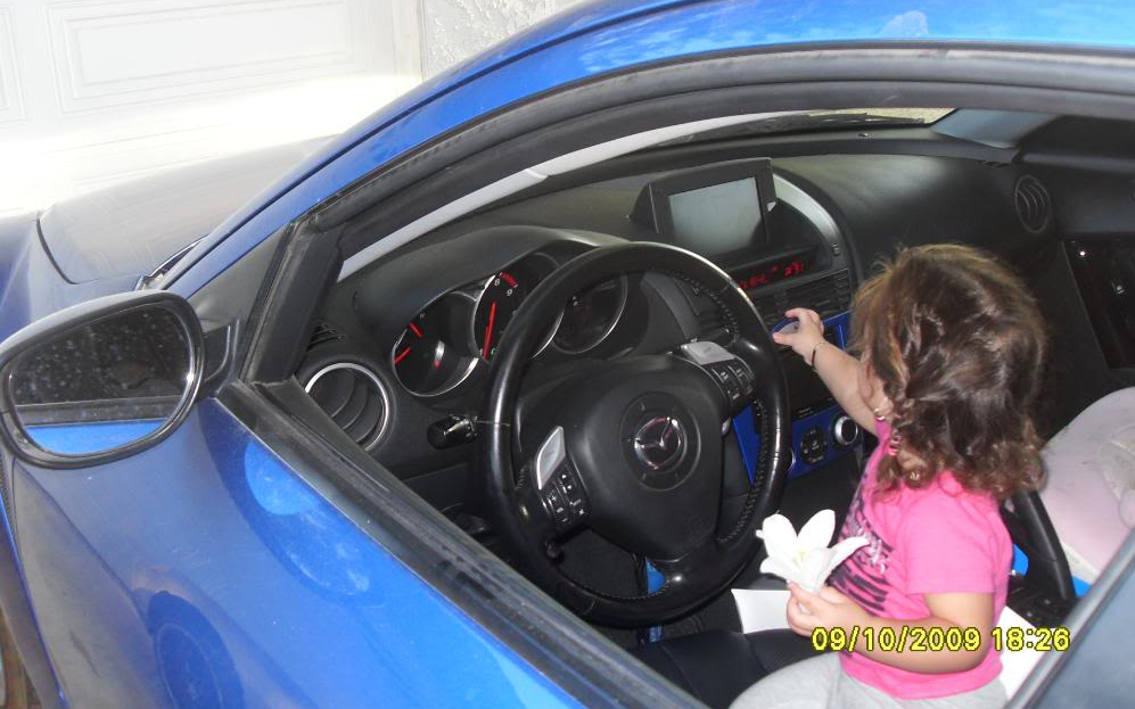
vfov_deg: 34.3
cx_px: 556
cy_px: 288
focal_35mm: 37
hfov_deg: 52.7
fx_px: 1144
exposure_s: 1/45
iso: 100
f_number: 2.8
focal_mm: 6.3
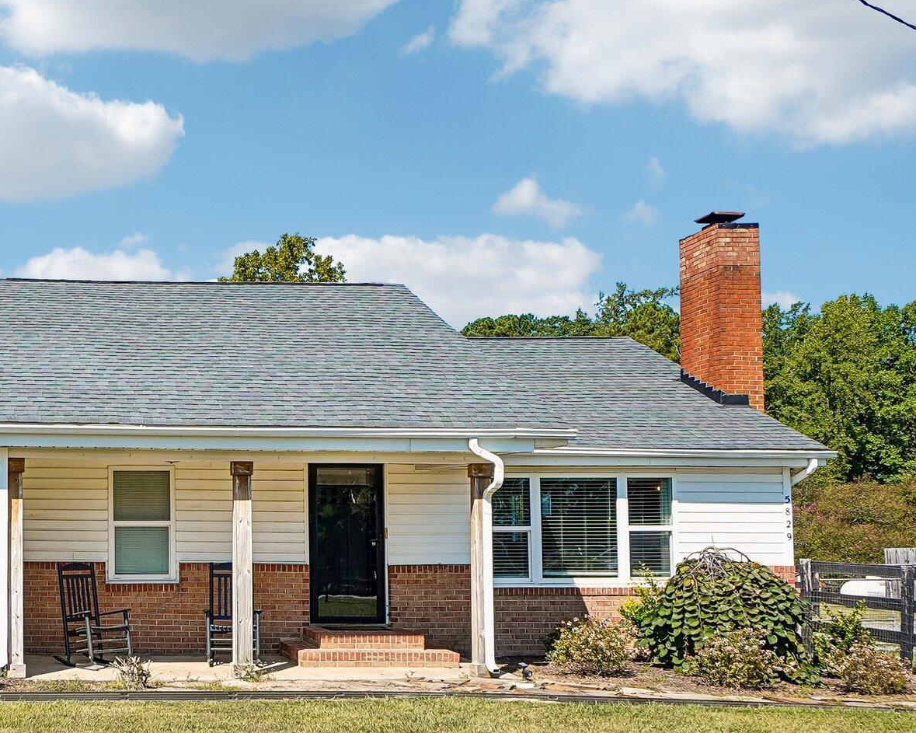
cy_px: 478
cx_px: 135
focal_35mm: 44
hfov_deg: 39.7
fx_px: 1193
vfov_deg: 33.9
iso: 400
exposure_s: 1/400
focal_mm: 18
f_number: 8
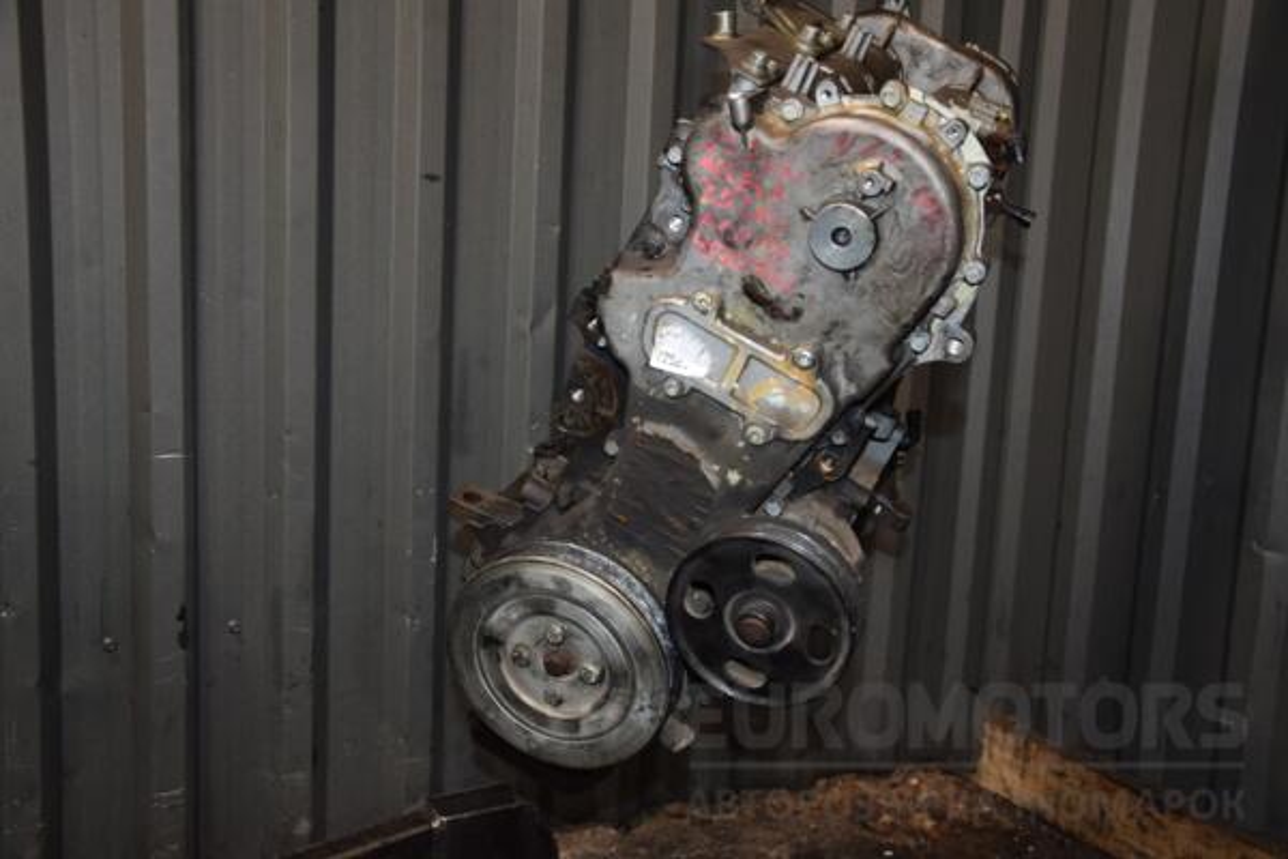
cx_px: 644
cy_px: 430
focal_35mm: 38
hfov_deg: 51.3
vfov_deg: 35.5
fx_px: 1342
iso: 800
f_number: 5
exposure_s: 1/60
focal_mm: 25
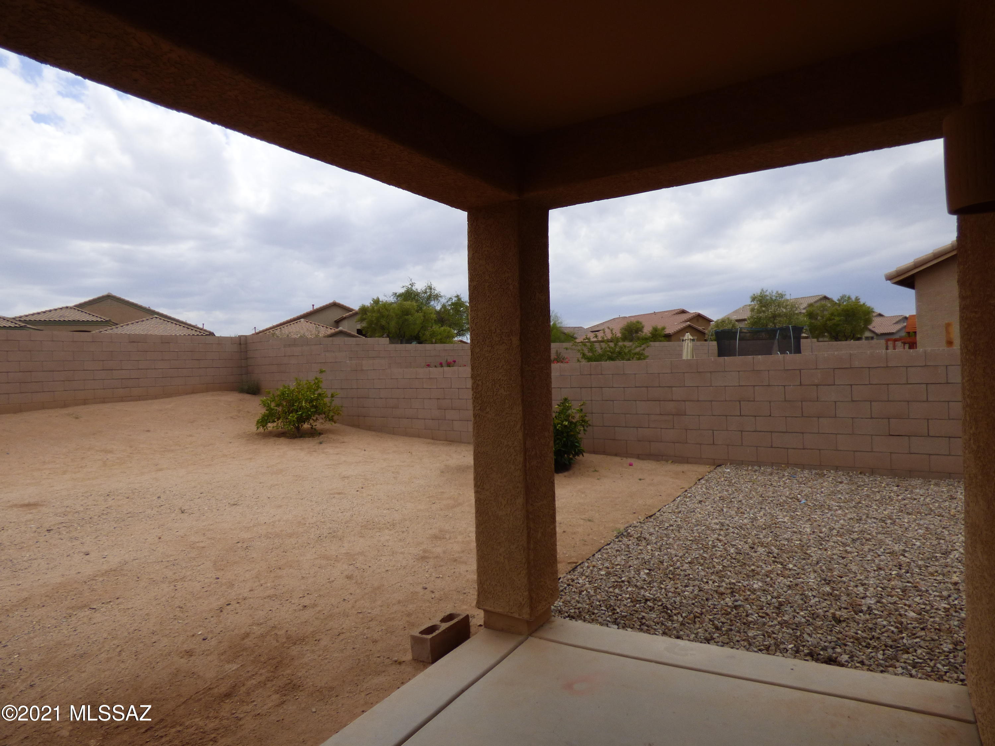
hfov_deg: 81.7
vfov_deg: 66.0
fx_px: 575
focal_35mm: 20
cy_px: 373
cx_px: 498
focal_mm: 3.58
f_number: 2.8
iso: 100
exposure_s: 1/2000
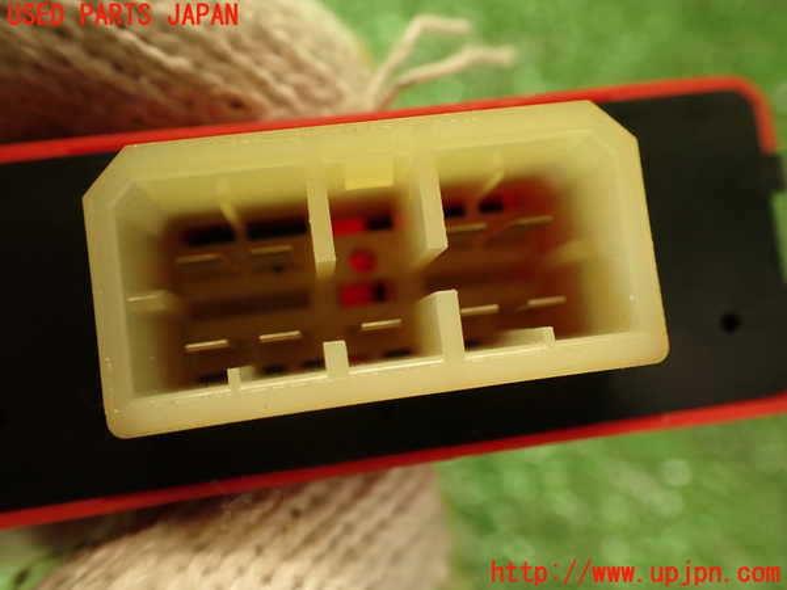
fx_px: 728
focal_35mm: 32
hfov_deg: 56.8
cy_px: 295
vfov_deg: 44.2
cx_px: 394
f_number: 2.4
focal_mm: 5.79
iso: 200
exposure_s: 1/30
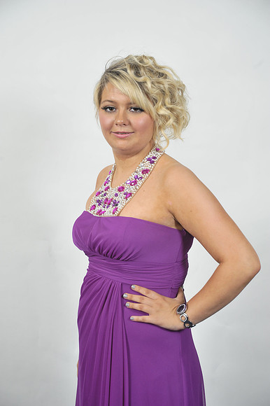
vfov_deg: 23.9
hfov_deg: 16.1
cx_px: 135
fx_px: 957
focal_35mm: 85
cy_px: 203
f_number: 7.1
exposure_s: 1/160
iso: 1000
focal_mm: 85
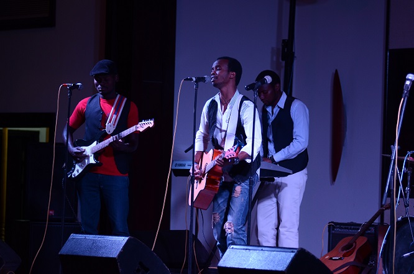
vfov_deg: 7.3
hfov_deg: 11.0
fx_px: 2152
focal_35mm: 188
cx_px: 207
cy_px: 137
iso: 640
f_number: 2.8
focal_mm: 125
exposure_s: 1/250
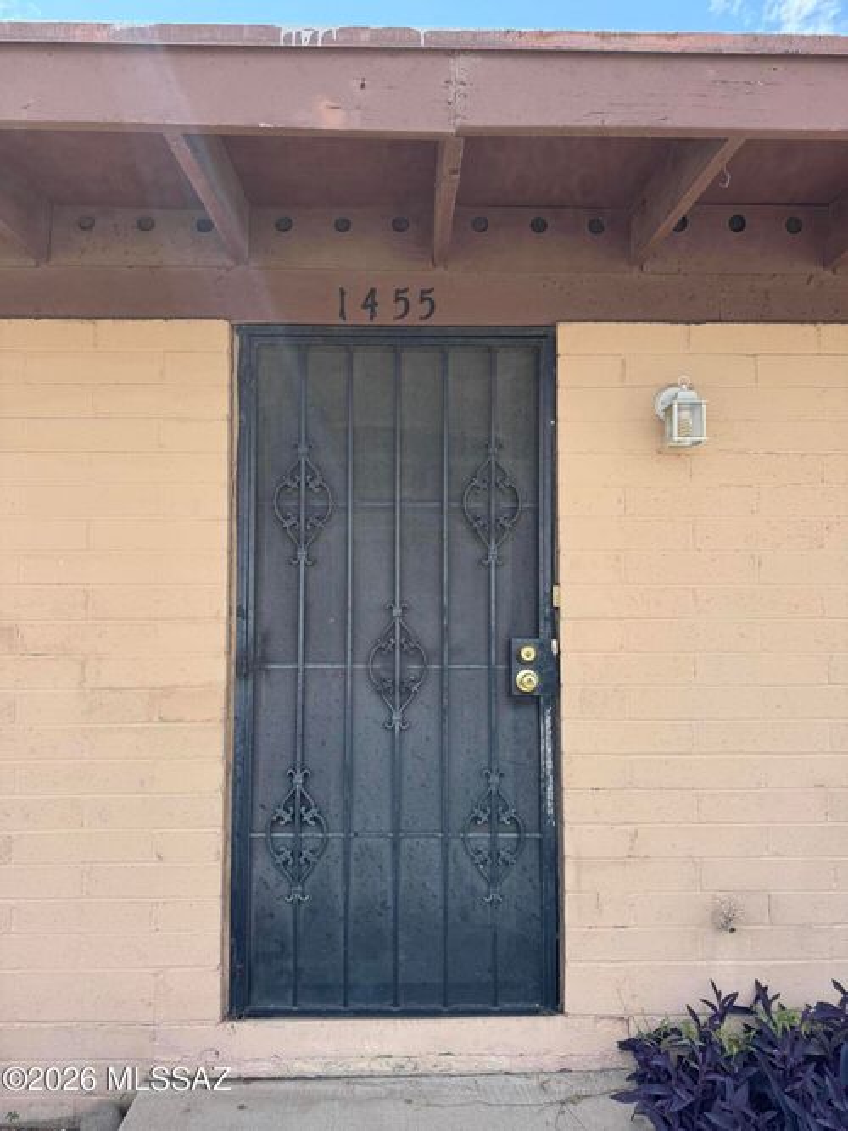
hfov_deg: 56.8
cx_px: 424
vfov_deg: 71.6
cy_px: 566
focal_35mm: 24
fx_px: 784
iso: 80
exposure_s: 1/1425
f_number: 1.78
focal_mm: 6.76
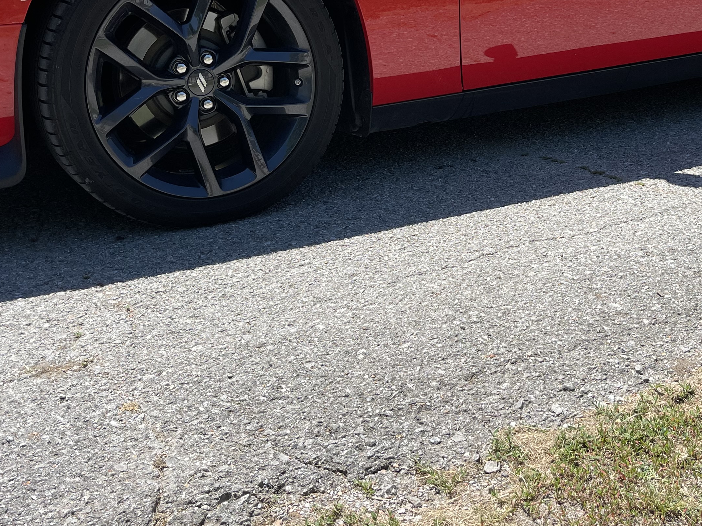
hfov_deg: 40.1
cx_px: 448
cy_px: 167
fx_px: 953
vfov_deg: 30.6
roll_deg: -0.3
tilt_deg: -15.0
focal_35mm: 47
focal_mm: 5.1
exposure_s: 1/2545
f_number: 1.6
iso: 32
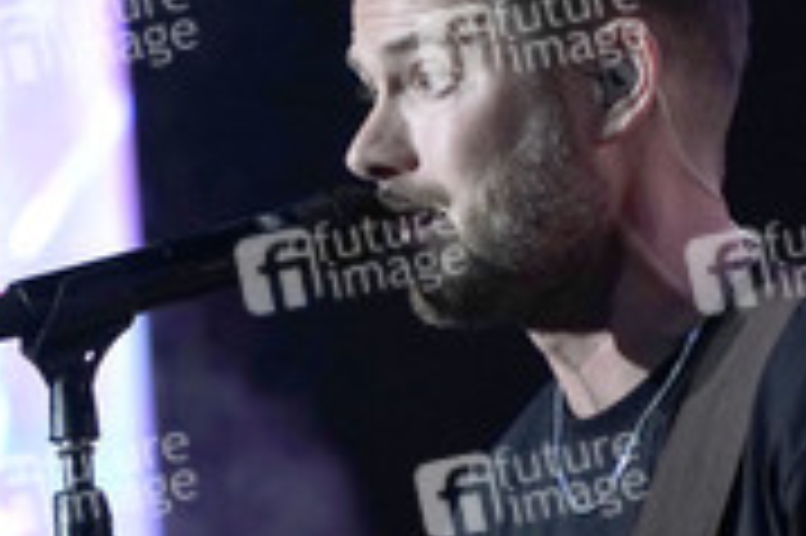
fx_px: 10021
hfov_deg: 4.6
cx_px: 412
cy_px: 374
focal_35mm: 448
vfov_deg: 3.1
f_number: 5.6
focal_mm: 178
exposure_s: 1/250
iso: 2000
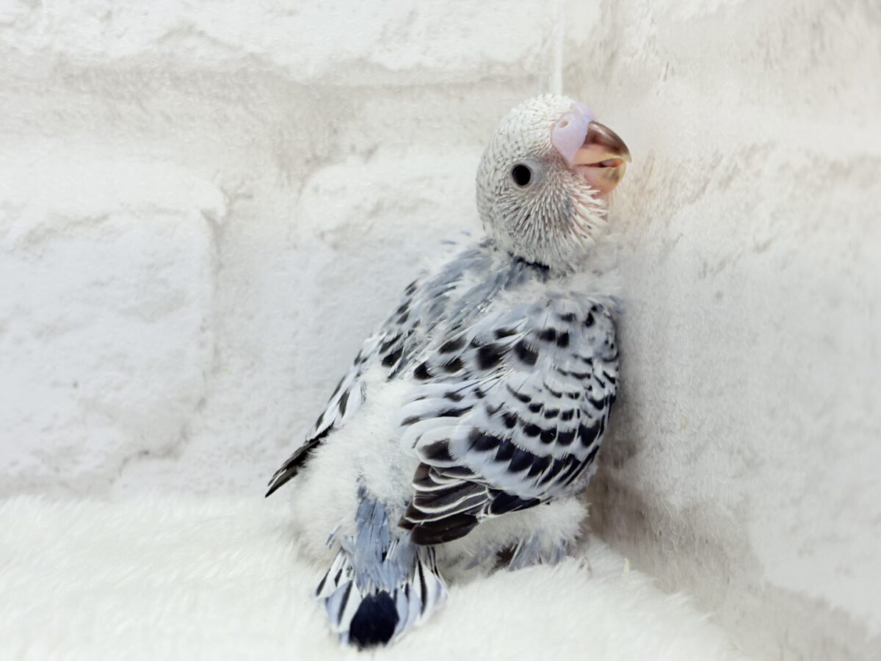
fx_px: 1323
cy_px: 330
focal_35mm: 52
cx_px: 440
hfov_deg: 36.8
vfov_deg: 28.0
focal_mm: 5.96
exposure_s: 1/100
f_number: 1.6
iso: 100
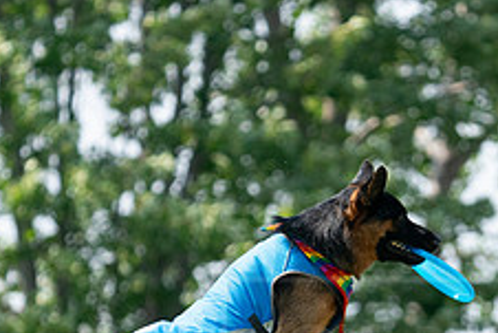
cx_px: 432
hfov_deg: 2.8
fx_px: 10008
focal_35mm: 723
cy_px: 387
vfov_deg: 1.9
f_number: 5.6
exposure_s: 1/4000
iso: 2000
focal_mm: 282
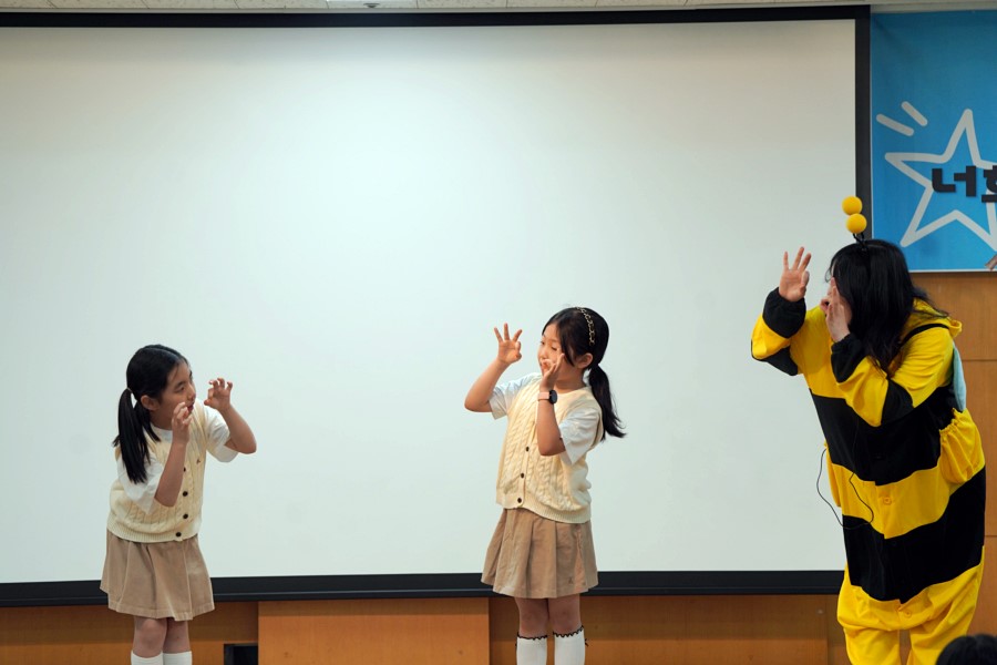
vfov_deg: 11.0
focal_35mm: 125
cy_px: 332
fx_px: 3462
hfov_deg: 16.4
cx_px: 498
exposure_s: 1/160
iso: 500
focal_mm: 125
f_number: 4
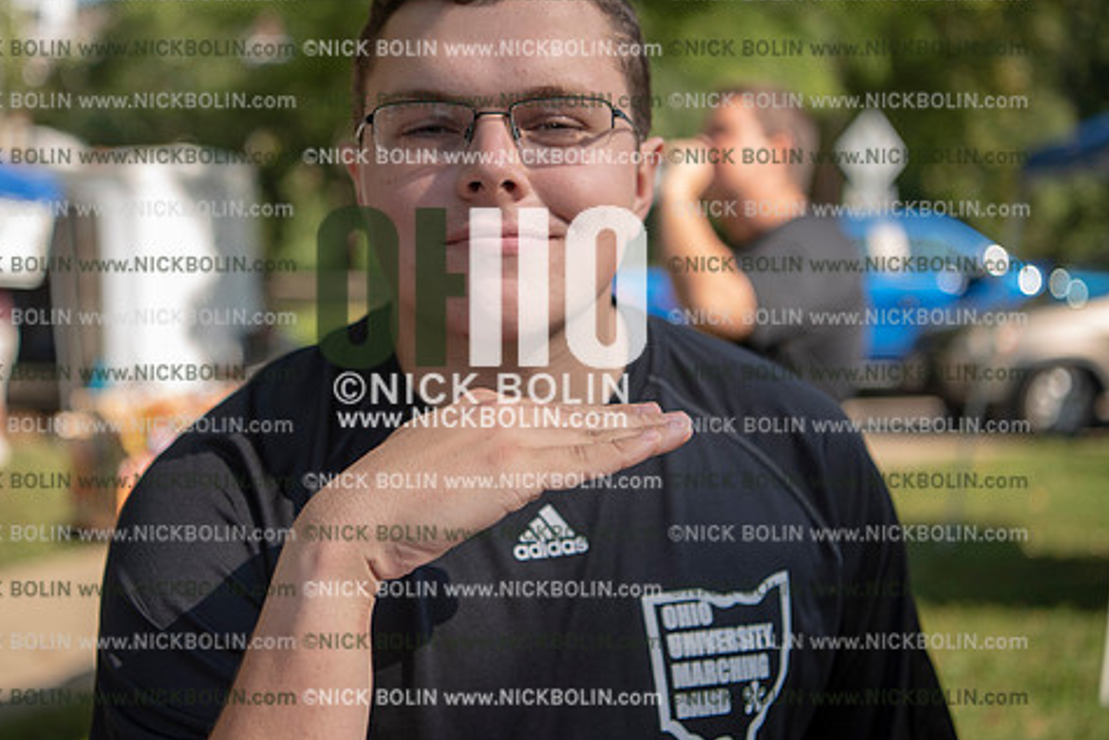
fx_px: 1695
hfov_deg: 36.2
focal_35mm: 55
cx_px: 481
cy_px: 319
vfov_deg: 24.6
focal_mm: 45
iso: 100
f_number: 2.8
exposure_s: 1/640
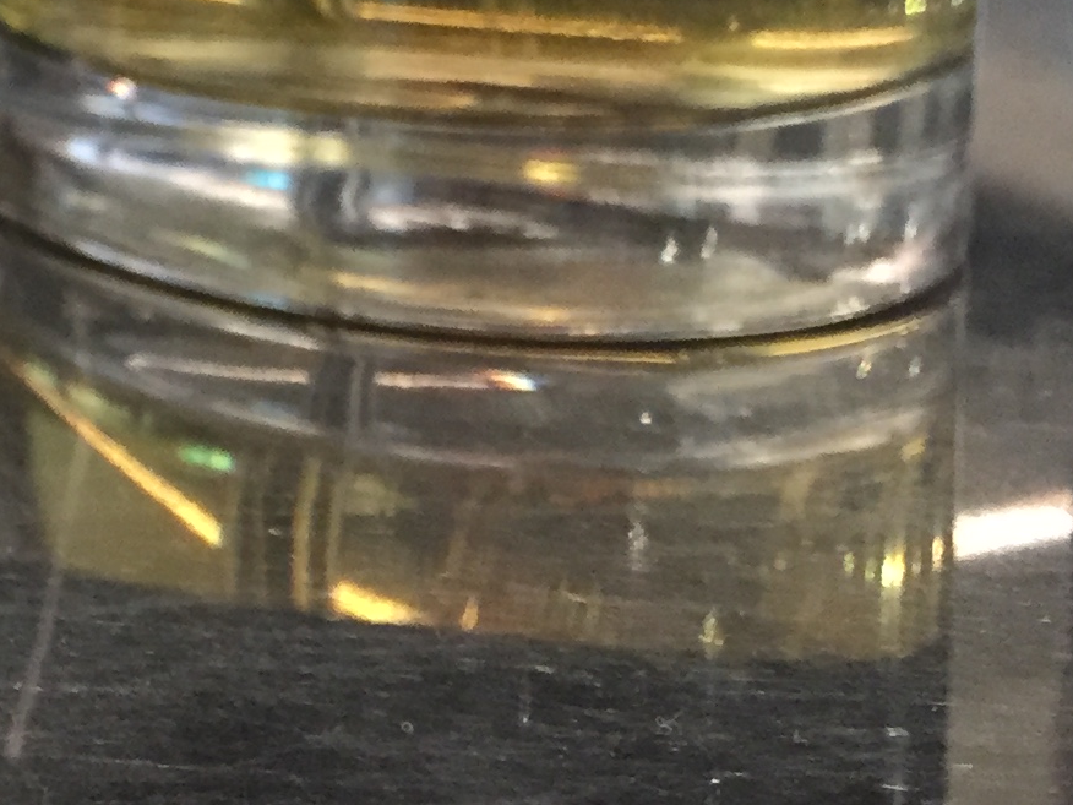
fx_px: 3348
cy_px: -499
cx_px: -830
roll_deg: -0.7
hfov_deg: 15.7
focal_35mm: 108
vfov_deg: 12.8
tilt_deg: -6.0
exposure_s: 1/33
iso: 200
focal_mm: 4.15
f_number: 2.2
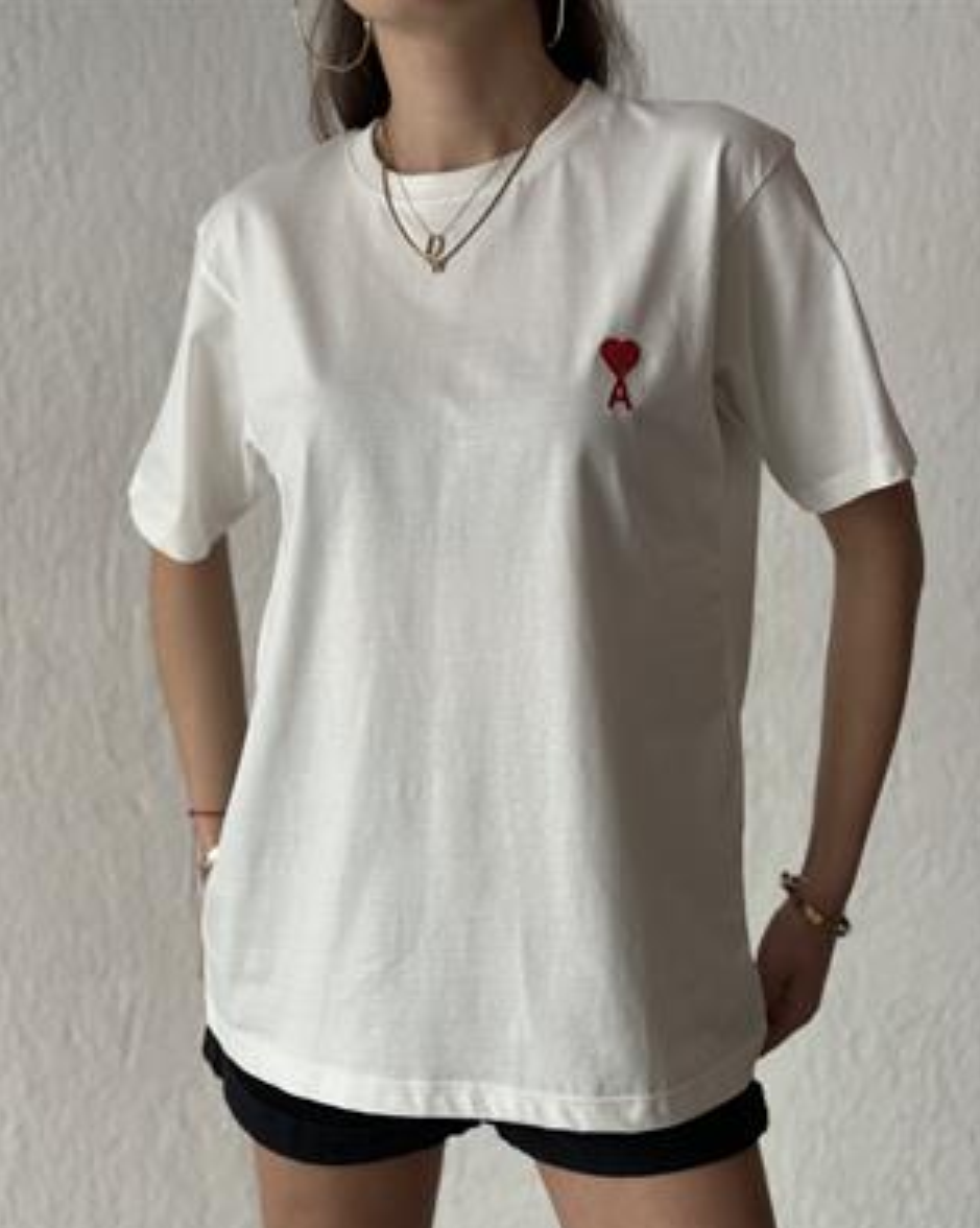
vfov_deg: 36.7
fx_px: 1851
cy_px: 664
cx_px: 495
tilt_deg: -5.9
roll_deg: +0.7
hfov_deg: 29.7
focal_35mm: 51
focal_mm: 6.86
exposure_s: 1/121
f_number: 1.78
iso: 80
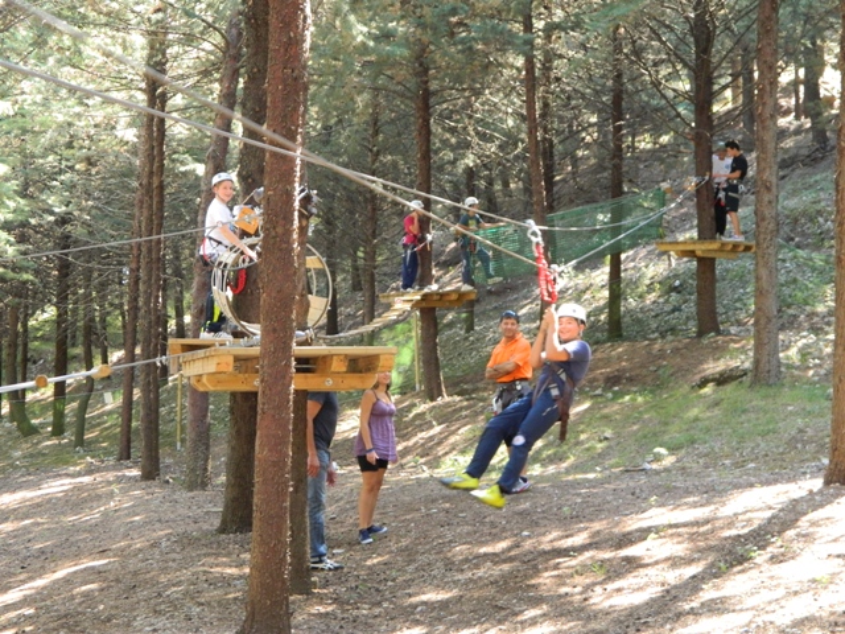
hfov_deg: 33.8
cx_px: 422
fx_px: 1391
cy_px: 317
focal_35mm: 57
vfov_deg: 25.7
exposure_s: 1/50
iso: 360
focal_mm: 10.2
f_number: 3.8
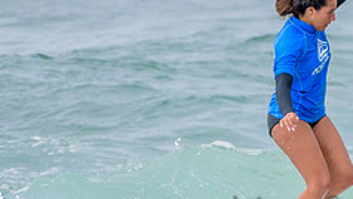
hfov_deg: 1.4
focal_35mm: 1567
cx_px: 320
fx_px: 14671
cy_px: 200
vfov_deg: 0.8
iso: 720
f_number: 5.6
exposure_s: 1/2000
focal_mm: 500
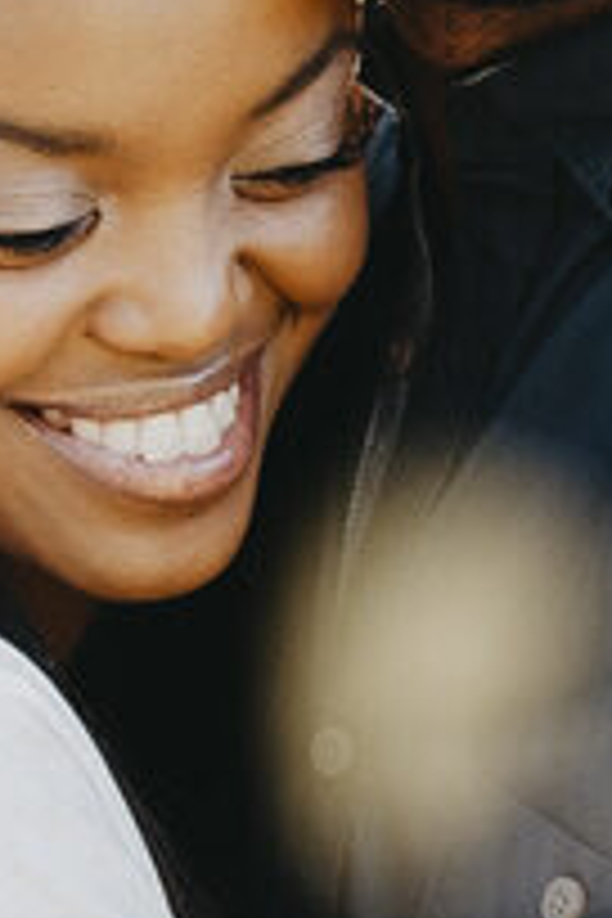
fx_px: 8006
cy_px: 266
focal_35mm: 314
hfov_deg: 4.4
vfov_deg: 6.6
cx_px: 538
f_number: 2.8
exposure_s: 1/250
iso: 200
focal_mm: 40
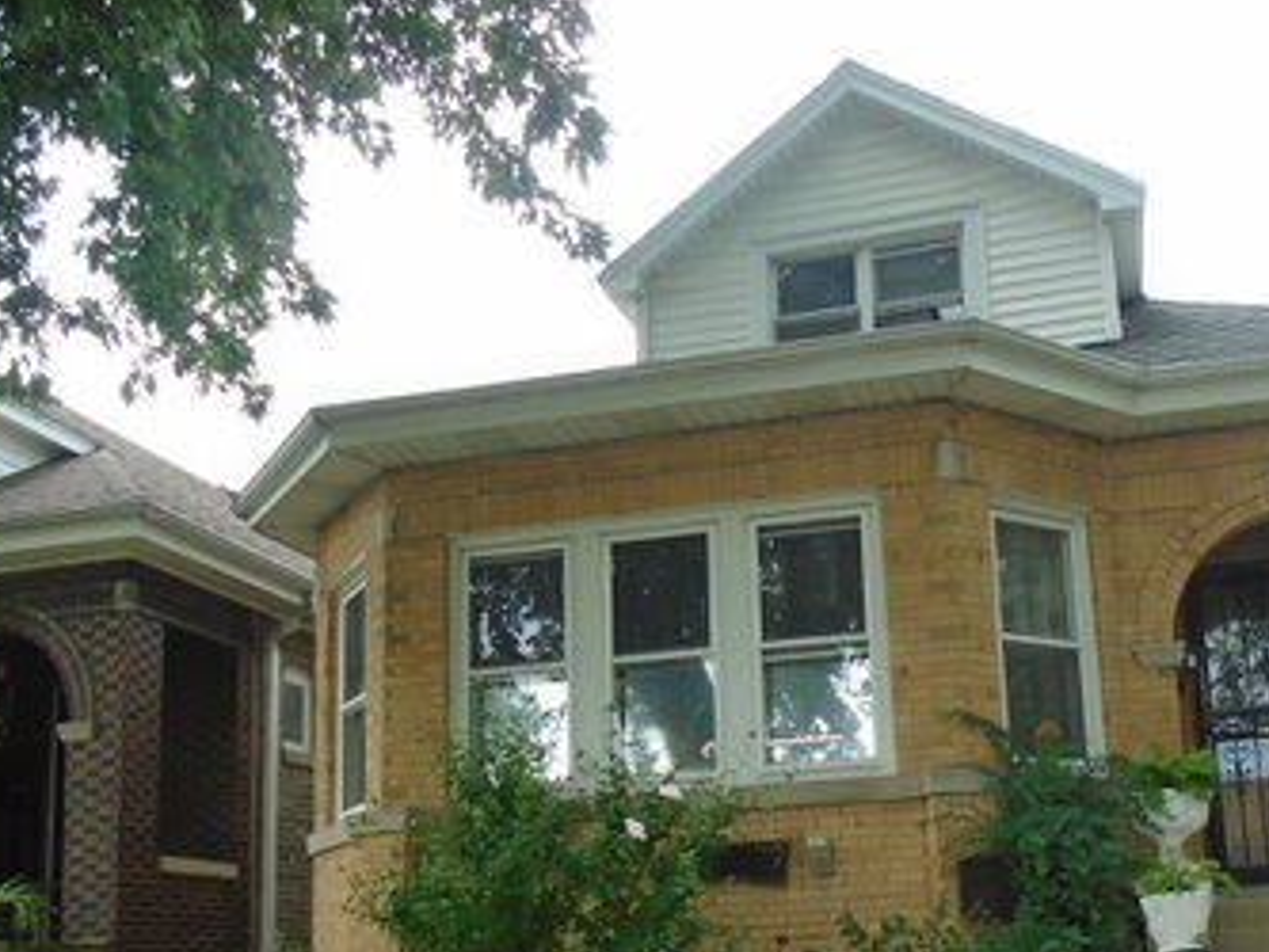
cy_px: 716
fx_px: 1467
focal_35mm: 40
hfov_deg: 46.4
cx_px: 796
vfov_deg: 35.2
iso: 100
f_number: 3.2
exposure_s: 1/160
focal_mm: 4.6
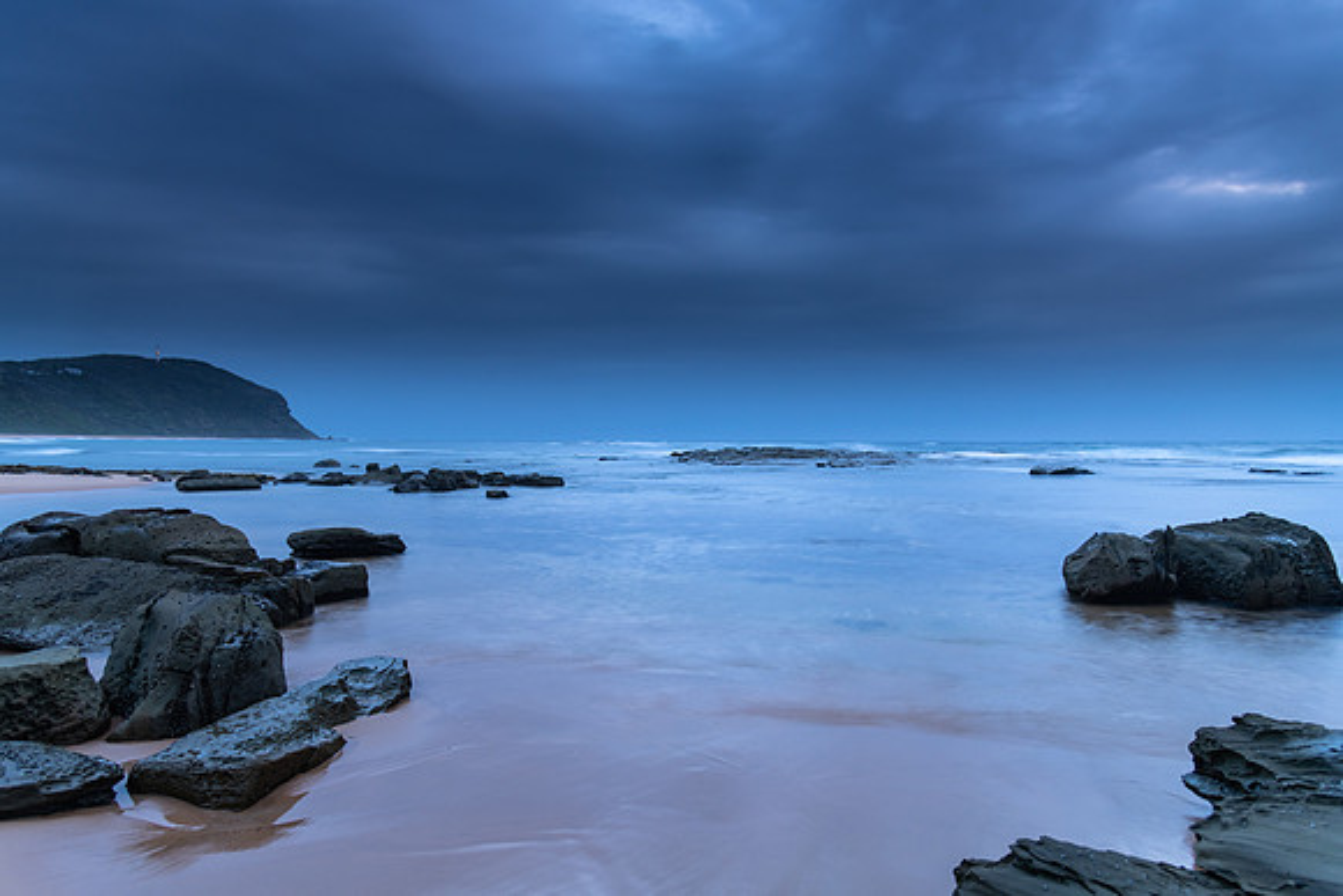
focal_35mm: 25
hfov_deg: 71.8
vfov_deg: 51.5
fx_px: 928
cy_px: 448
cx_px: 672
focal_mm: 24
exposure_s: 2
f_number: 4
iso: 250
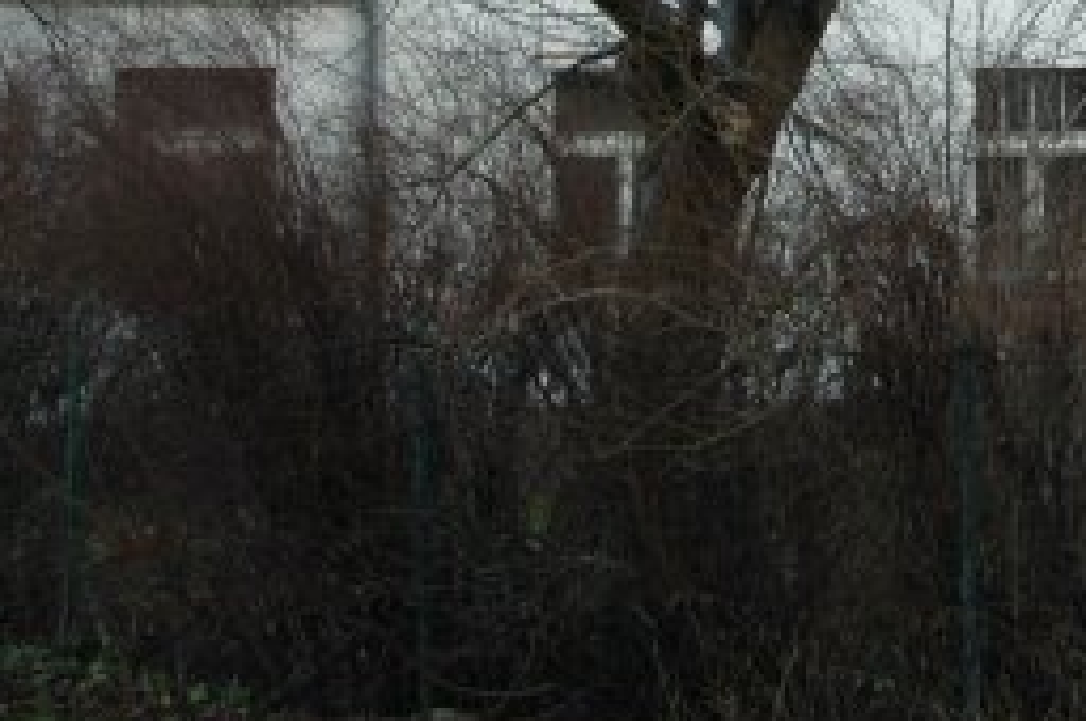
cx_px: 1158
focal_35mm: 95
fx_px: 2870
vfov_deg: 13.9
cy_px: -174
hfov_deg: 20.5
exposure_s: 1/100
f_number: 5.6
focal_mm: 25
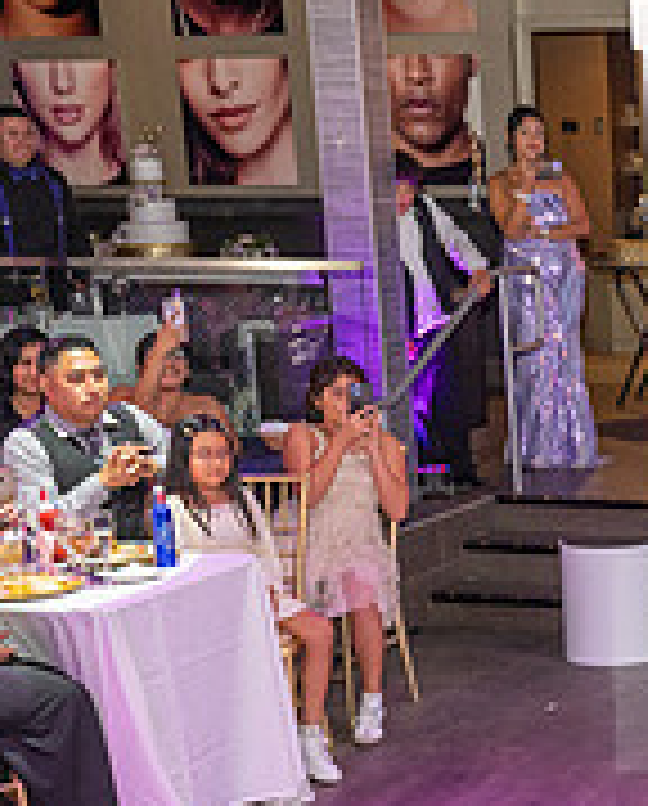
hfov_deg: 15.9
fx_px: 2102
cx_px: 1008
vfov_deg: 21.4
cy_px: 664
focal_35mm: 88
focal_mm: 29
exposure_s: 1/125
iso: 1000
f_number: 3.5
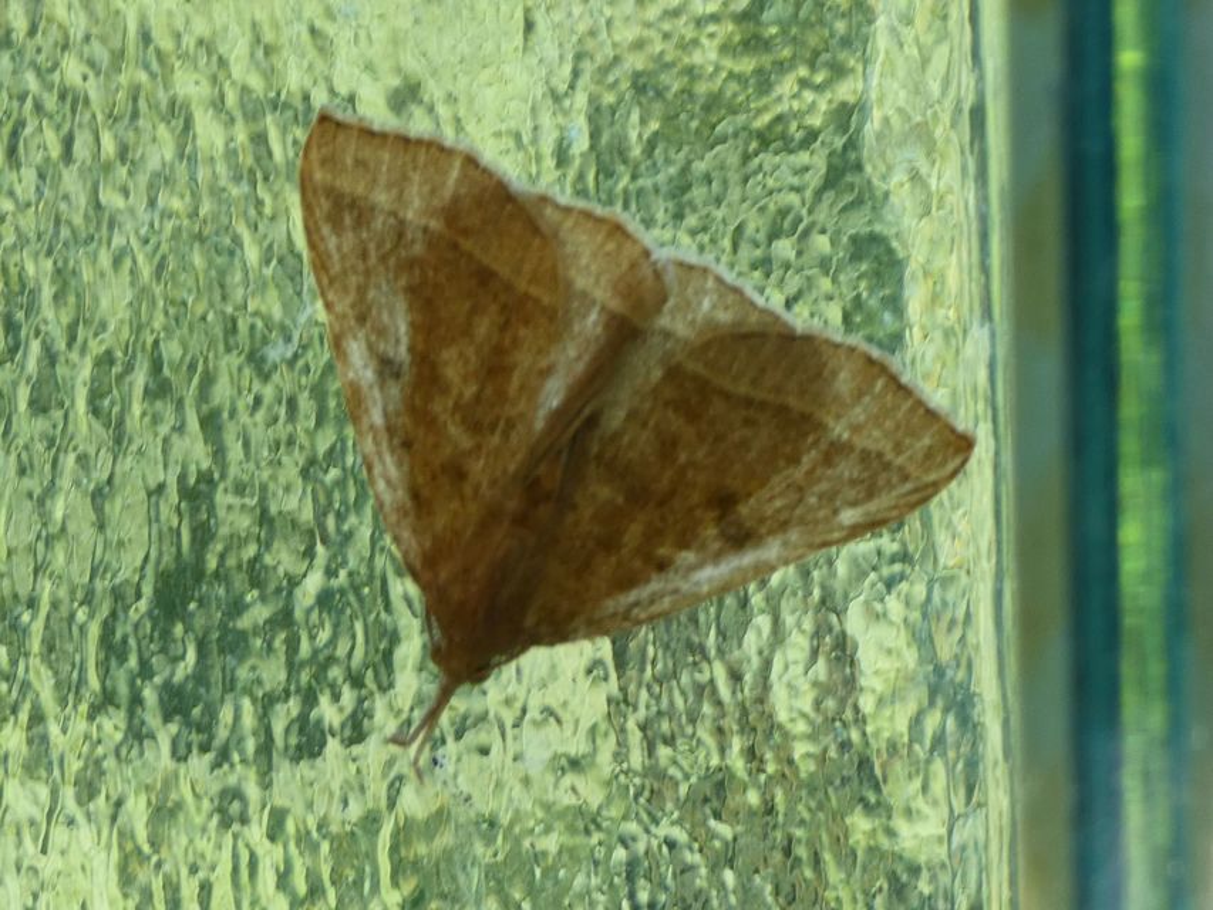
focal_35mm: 120
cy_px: 455
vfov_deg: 12.4
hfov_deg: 16.4
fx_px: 4206
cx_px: 606
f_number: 5.1
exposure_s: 1/40
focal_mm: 21.5
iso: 100
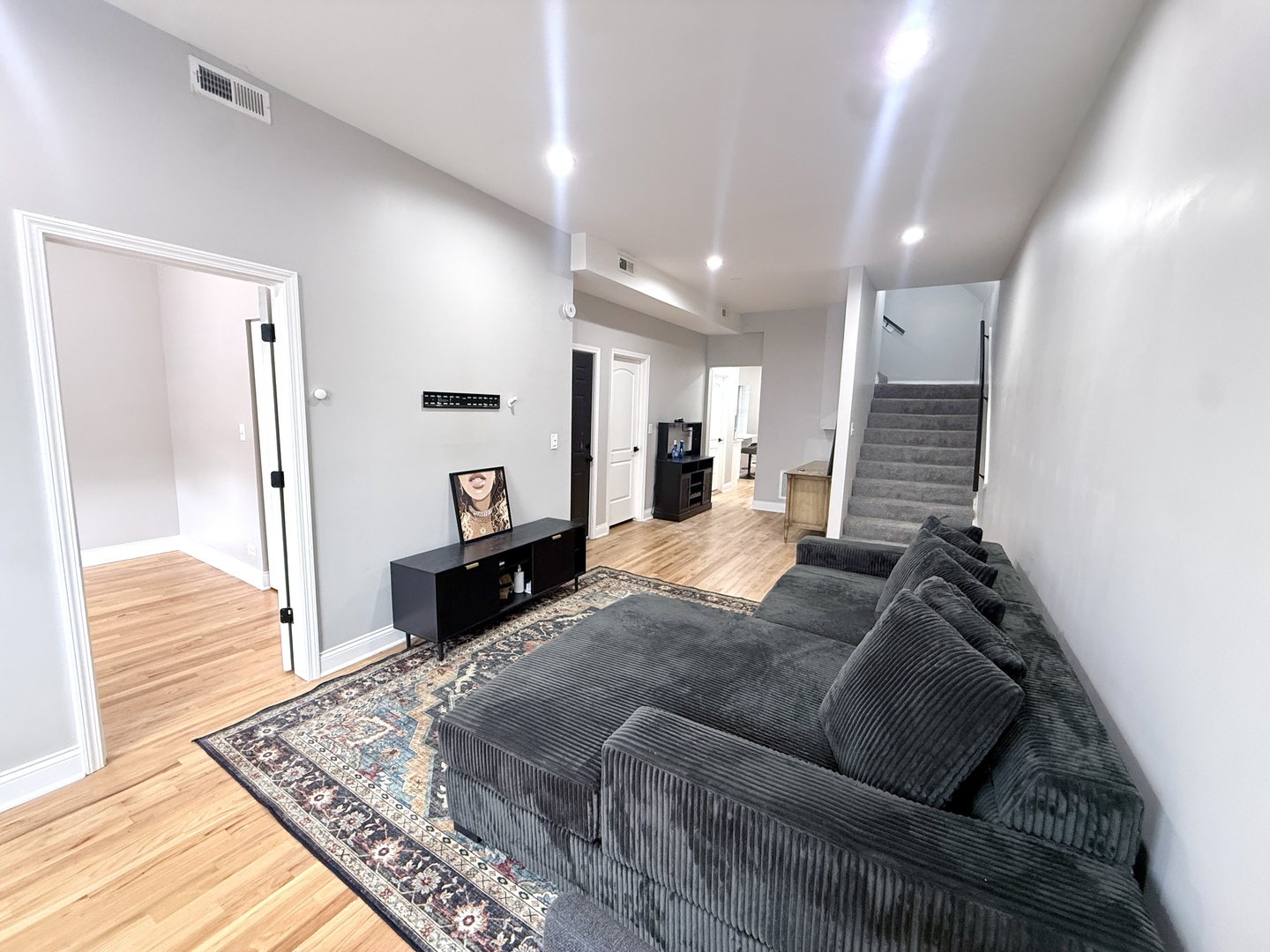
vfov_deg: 85.7
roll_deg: -1.3
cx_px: 635
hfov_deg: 102.1
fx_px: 514
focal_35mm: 14
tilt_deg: -8.4
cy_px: 476
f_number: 2.2
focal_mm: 2.22
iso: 250
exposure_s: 1/60
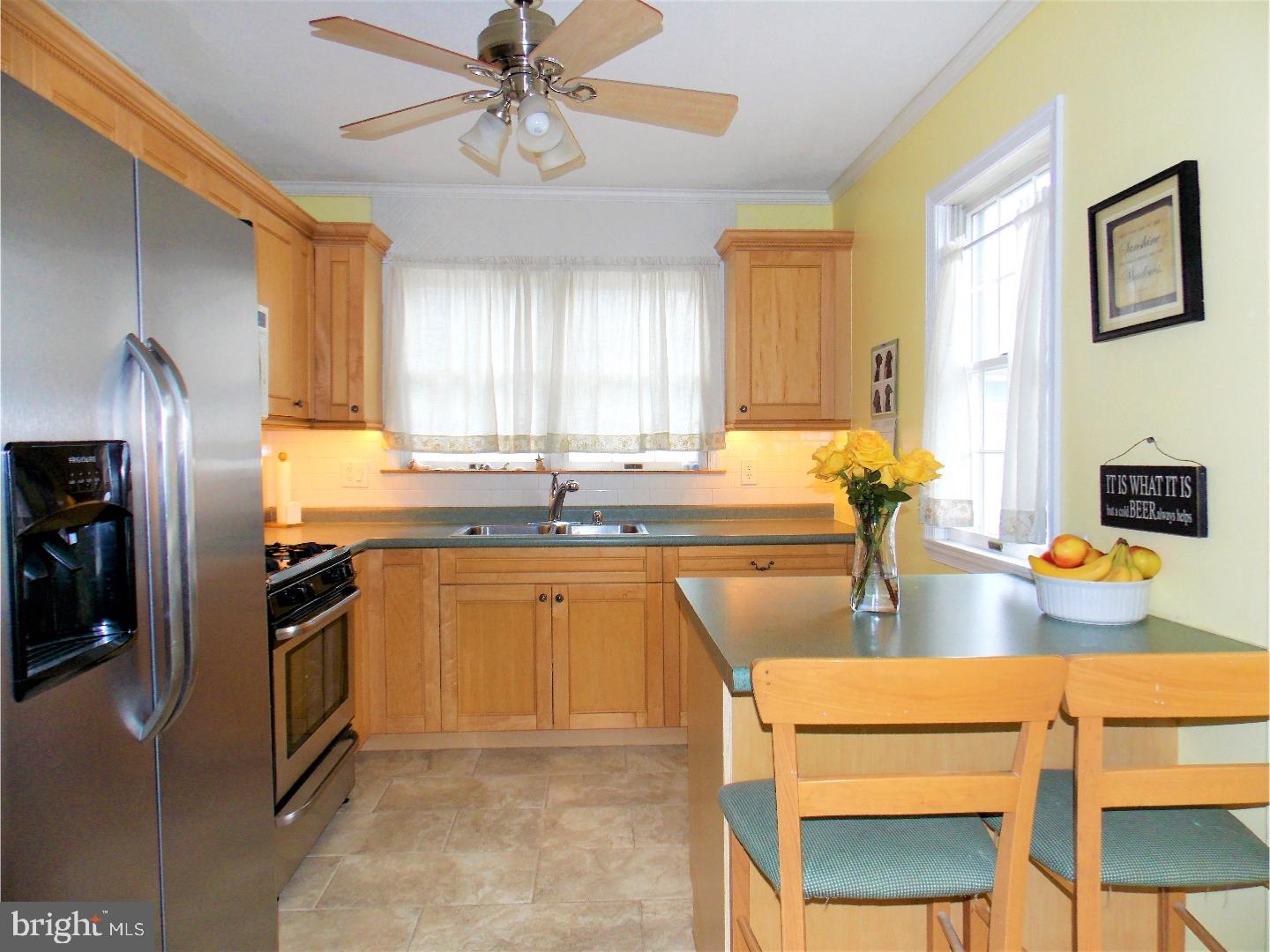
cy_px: 476
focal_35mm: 23
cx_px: 635
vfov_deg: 58.9
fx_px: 844
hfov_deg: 73.9
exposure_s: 1/30
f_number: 3.1
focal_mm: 4
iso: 100
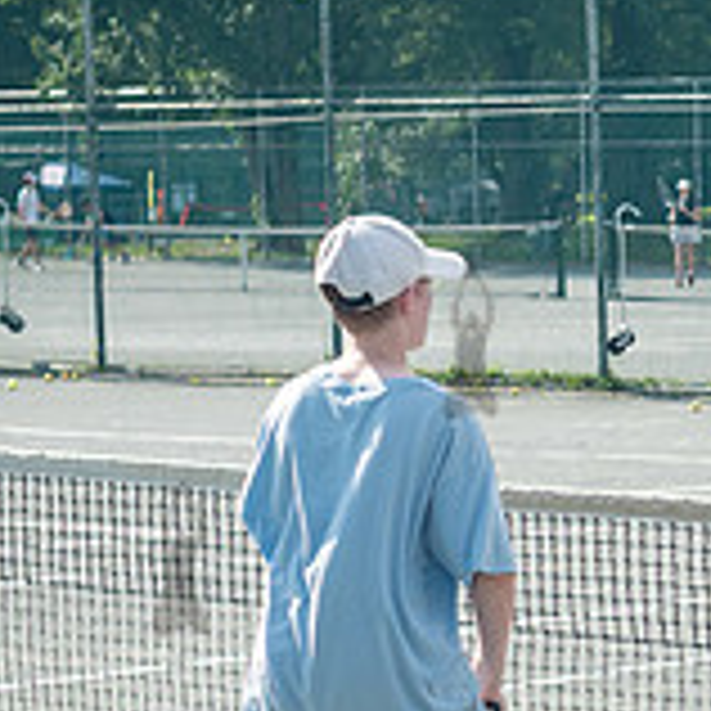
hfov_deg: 9.6
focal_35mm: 171
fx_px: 3974
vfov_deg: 10.2
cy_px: 576
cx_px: 1349
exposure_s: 1/1250
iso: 250
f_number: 4.5
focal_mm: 35
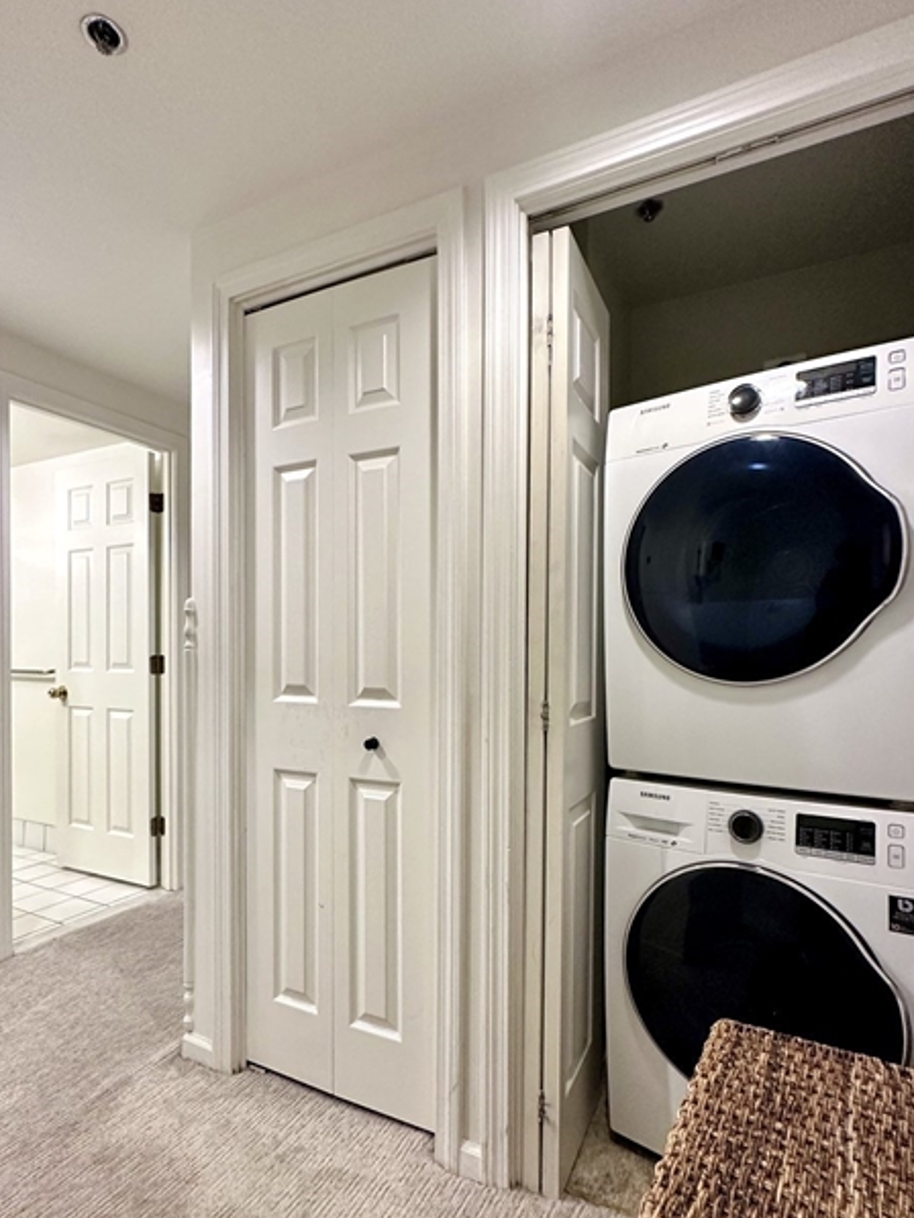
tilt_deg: +0.2
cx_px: 447
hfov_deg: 71.6
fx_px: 633
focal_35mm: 18
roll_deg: -0.4
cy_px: 657
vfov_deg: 87.6
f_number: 2.2
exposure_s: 1/120
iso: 250
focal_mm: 2.22
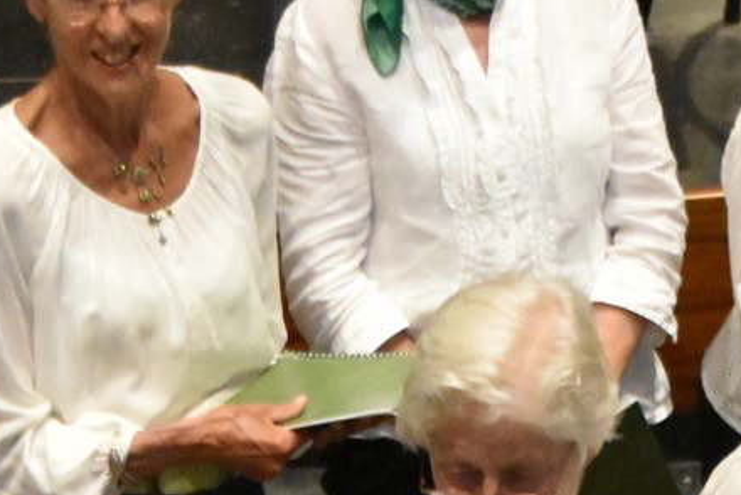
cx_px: 569
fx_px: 9337
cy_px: 962
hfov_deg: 4.5
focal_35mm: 453
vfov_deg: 3.0
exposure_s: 1/100
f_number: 5
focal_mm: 65
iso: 8000
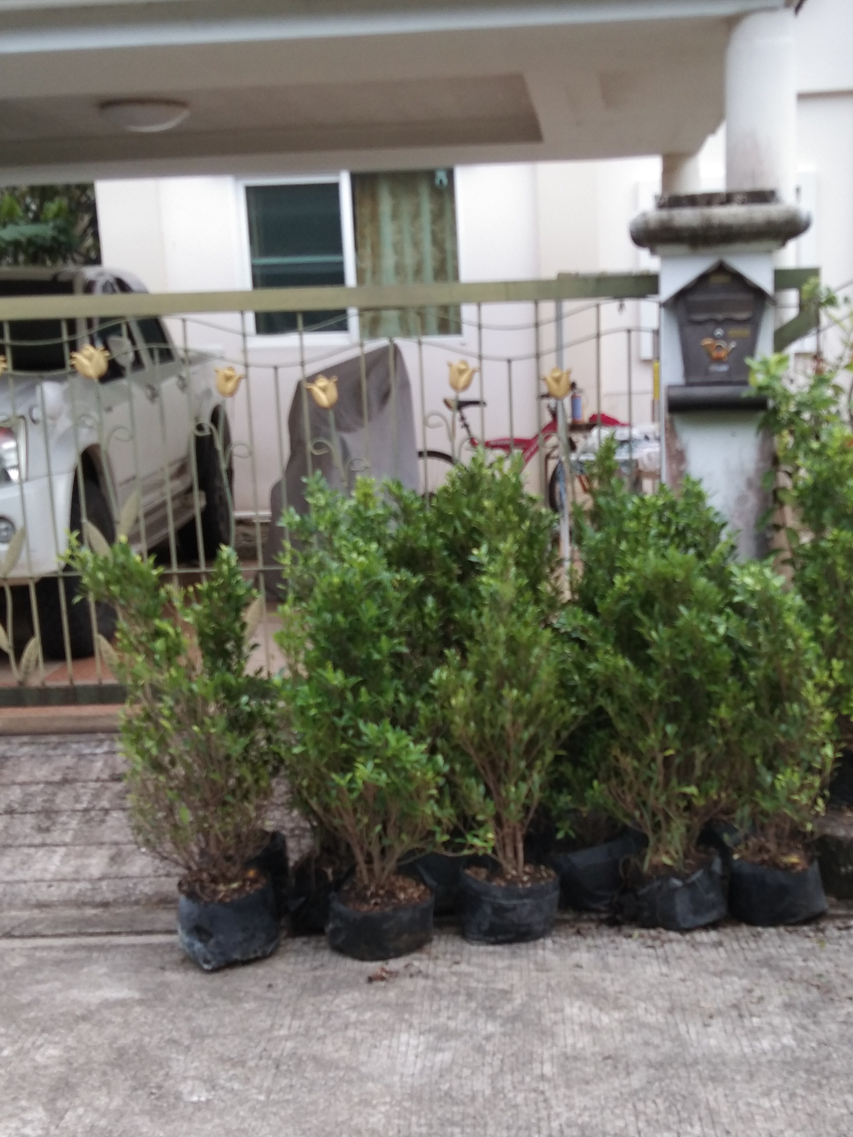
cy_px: 687
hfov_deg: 27.0
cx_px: 503
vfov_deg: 35.4
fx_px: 1774
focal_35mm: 54
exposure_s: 1/291
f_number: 2.2
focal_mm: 3.65
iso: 50
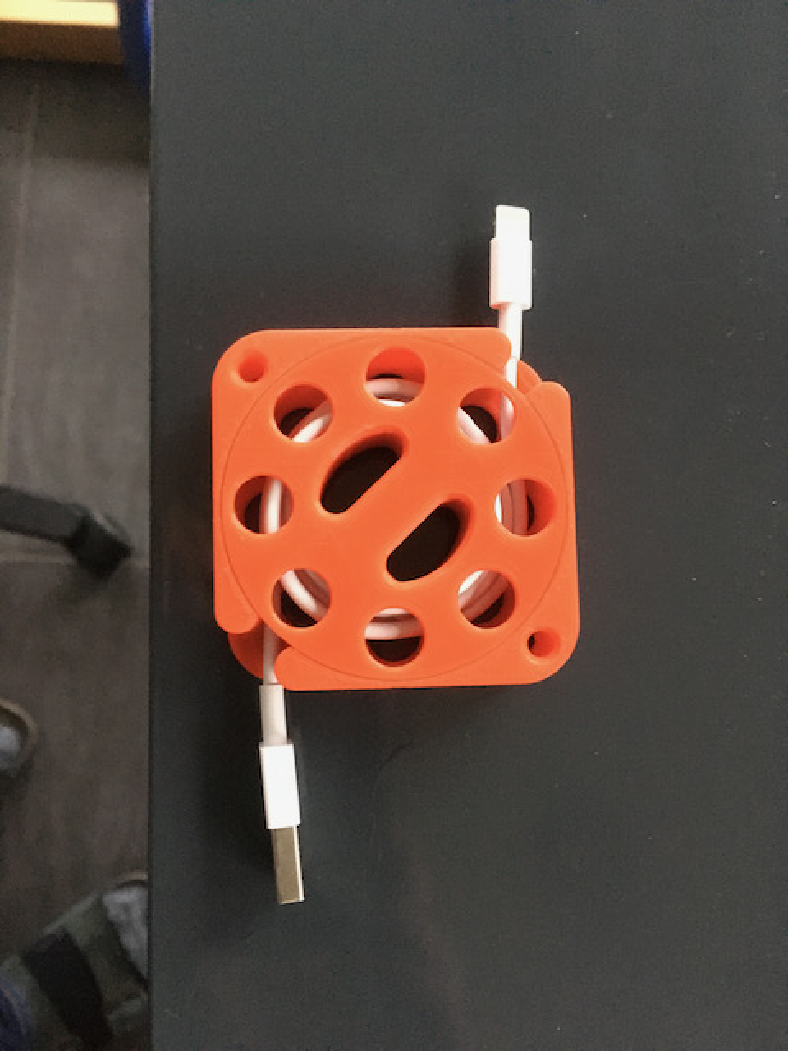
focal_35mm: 29
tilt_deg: -87.1
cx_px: 394
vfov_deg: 61.7
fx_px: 880
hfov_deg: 48.2
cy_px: 526
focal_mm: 4.15
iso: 320
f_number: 2.2
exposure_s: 1/17
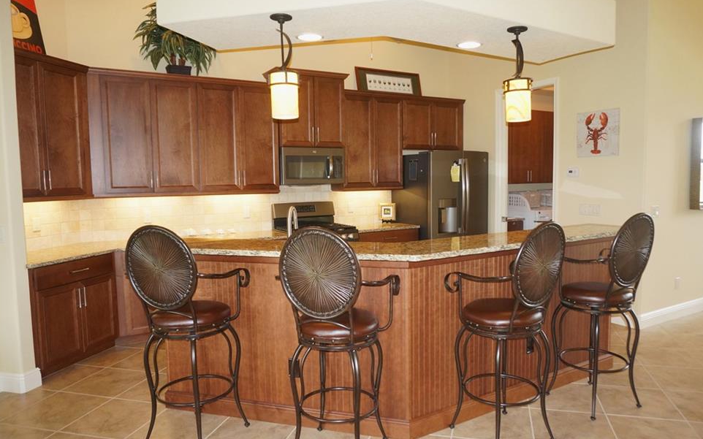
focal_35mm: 26
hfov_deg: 70.4
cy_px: 221
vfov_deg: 47.6
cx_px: 368
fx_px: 498
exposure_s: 1/60
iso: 500
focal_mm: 16
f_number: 4
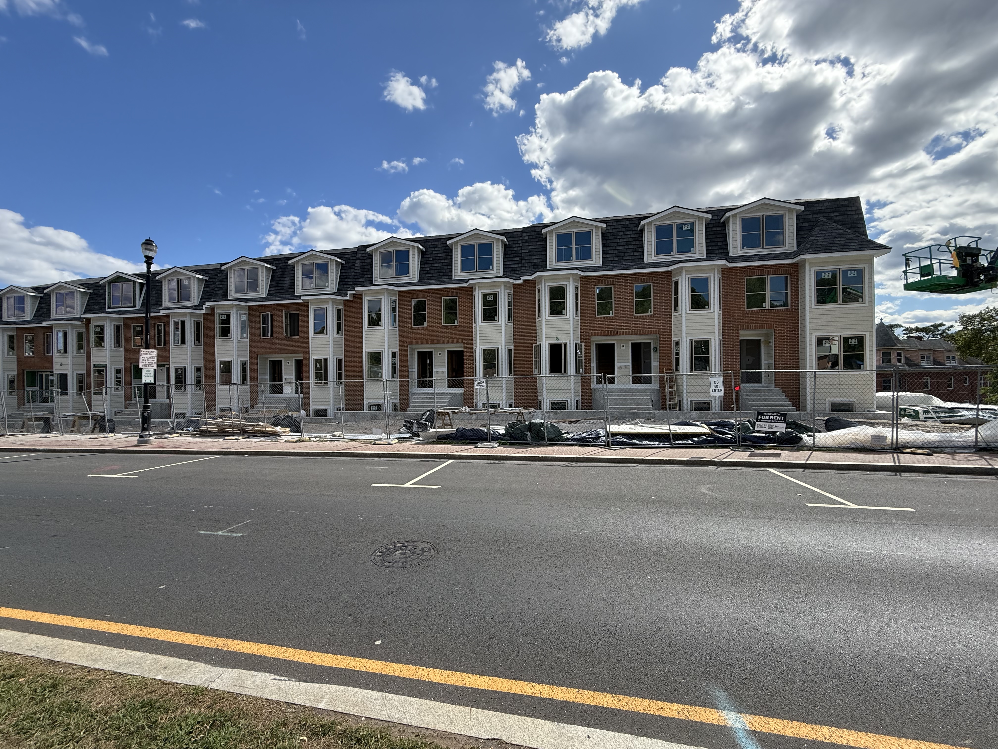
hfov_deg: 102.1
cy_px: 374
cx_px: 499
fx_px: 404
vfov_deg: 85.7
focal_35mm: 14
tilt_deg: +0.4
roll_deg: +0.4
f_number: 2.2
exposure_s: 1/1497
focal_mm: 2.22
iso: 64
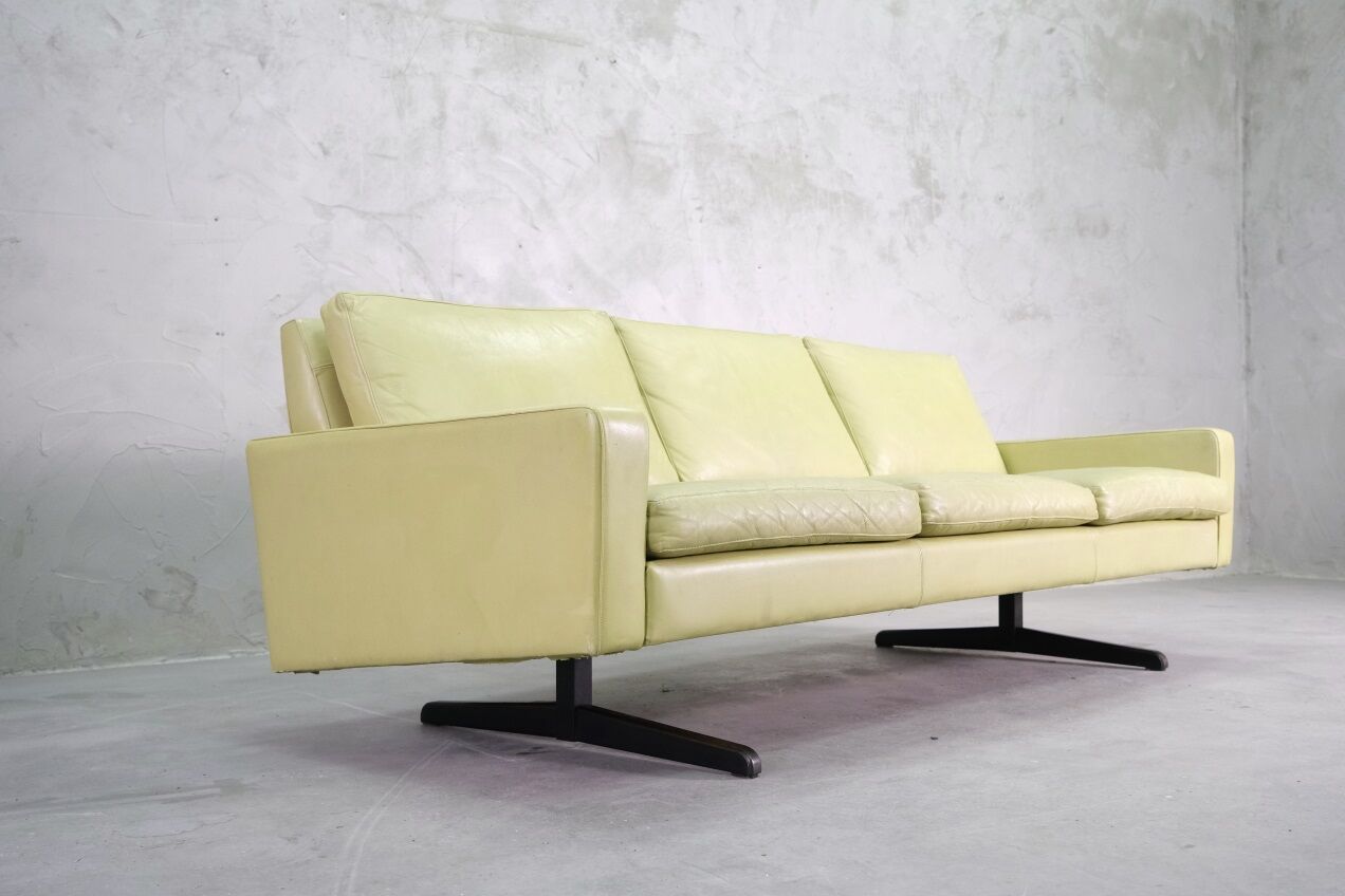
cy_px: 448
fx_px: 1308
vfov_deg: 37.9
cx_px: 672
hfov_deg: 54.4
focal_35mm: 35
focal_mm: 23.5
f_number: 4
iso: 2000
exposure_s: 1/34
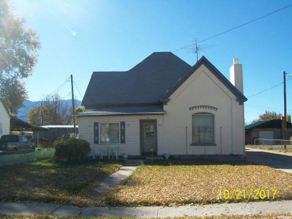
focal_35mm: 36
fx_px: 304
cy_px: 110
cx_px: 146
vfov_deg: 39.7
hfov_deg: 51.4
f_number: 4.8
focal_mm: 6
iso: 80
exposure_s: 1/400
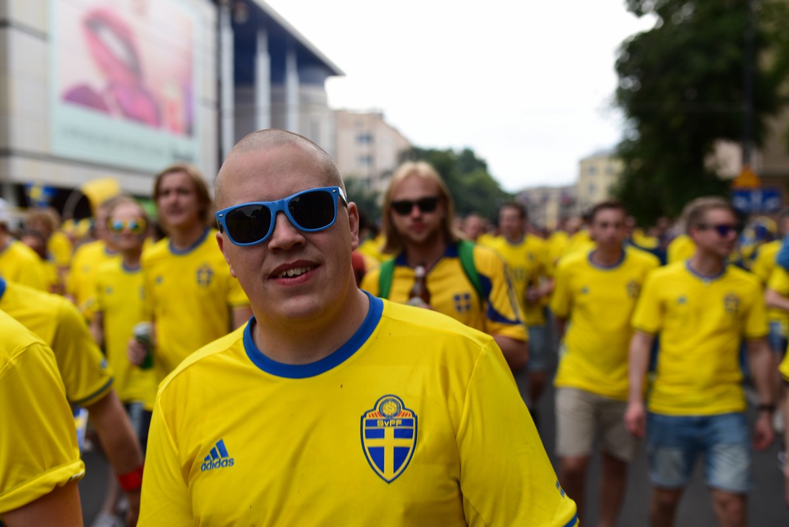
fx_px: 767
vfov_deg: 37.9
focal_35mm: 35
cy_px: 264
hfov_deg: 54.4
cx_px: 394
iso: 100
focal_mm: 35
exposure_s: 1/200
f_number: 2.8
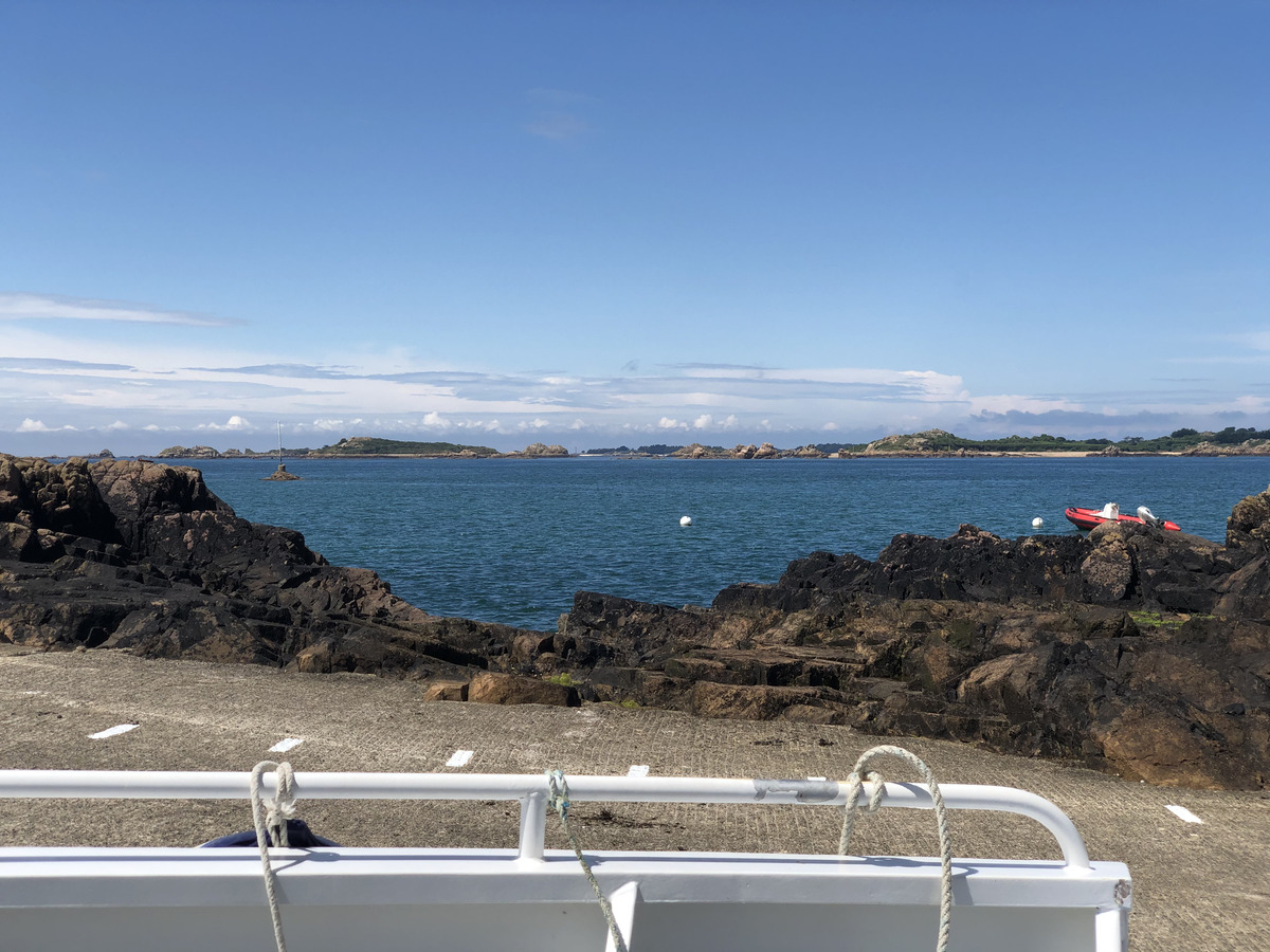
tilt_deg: -0.7
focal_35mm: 52
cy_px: 476
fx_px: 1908
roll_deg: +0.9
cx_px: 635
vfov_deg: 28.0
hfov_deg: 36.8
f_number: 2.4
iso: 16
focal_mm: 6
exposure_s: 1/1656
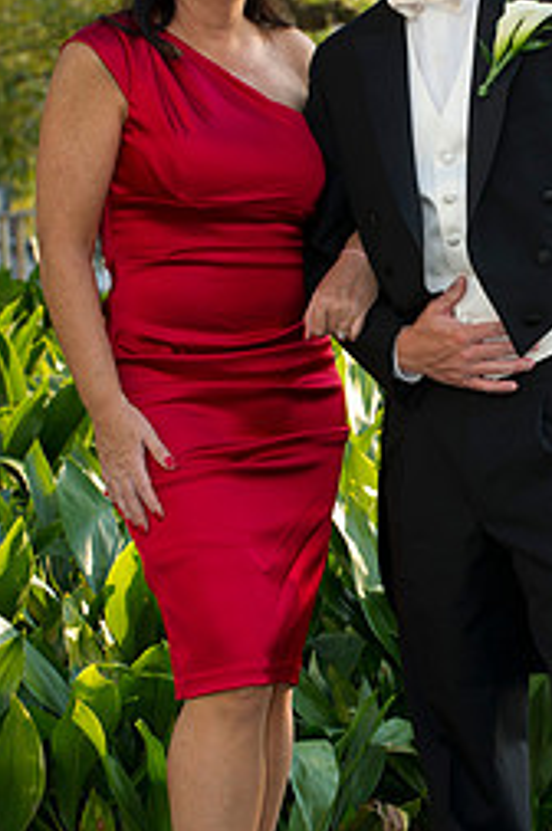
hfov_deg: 7.0
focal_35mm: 196
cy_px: 394
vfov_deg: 10.5
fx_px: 4520
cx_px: 452
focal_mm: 110
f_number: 5.6
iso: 320
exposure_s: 1/125
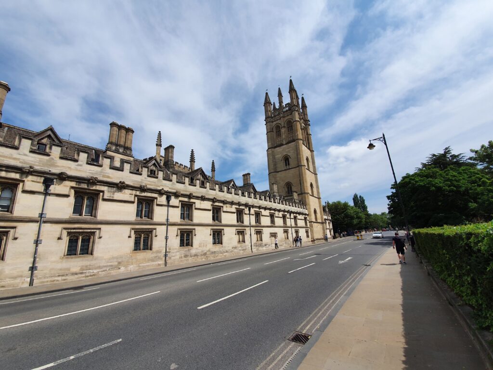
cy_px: 185
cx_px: 246
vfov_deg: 89.9
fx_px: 185
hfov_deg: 106.2
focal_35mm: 13
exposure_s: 1/1676
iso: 50
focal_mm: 1.8
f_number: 2.2
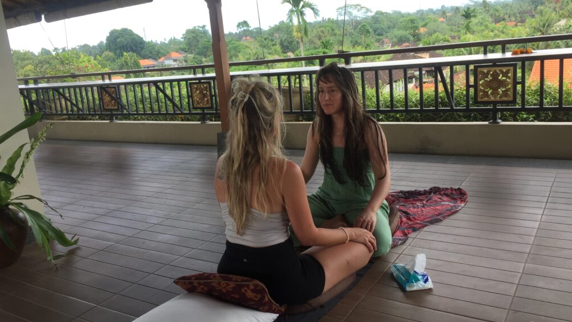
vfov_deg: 36.7
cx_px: 283
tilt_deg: -13.2
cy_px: 160
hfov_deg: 61.0
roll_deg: +4.6
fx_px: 485
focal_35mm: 32
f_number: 2.2
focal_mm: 4.15
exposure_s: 1/384
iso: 32
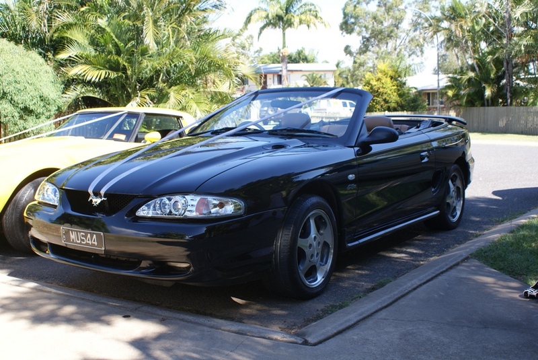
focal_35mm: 39
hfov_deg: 49.5
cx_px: 269
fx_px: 583
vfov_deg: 34.3
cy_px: 180
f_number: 6.3
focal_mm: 26
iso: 100
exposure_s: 1/80
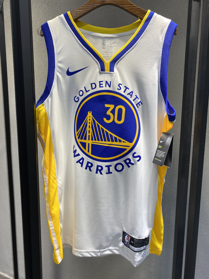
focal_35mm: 26
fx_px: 209
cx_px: 104
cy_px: 140
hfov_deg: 53.1
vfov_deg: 67.3
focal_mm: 4.25
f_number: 1.8
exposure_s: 1/100
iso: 50
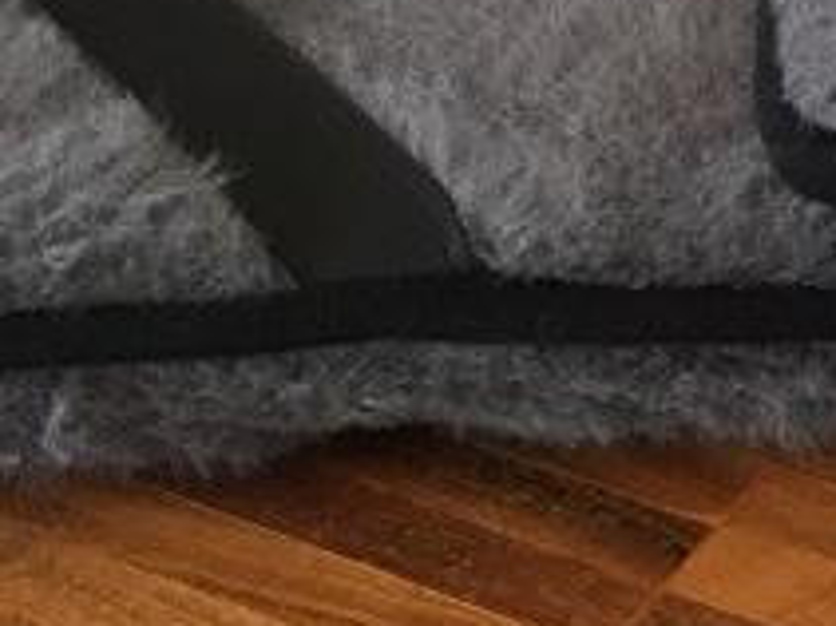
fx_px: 2655
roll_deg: -5.3
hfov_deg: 15.5
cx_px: 1490
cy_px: -456
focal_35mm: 110
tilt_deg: -23.7
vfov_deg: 12.4
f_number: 2.2
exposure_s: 1/33
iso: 125
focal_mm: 4.15
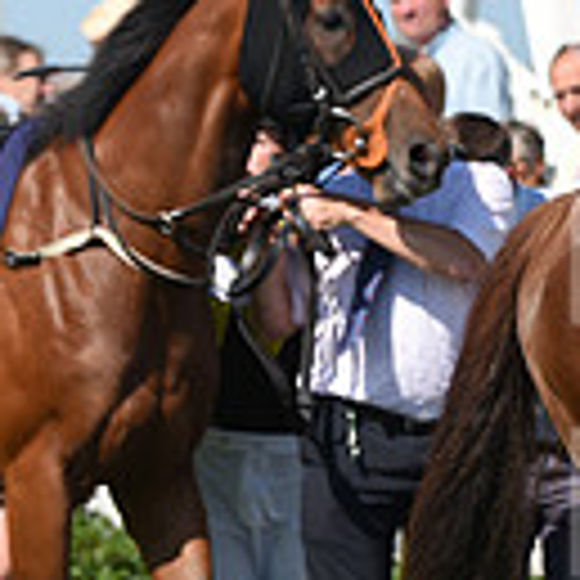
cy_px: 294
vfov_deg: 2.9
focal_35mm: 610
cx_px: 1151
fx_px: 11563
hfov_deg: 2.9
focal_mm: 160
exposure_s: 1/2500
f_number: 5.6
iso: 400
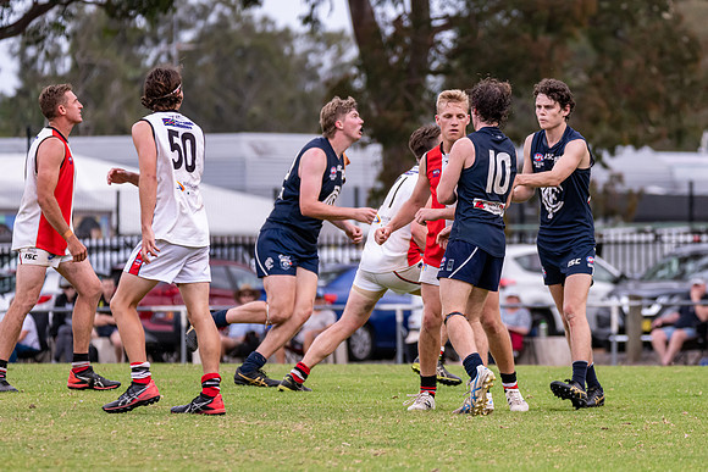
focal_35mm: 366
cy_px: 250
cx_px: 457
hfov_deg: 5.6
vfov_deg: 3.8
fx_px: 7191
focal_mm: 280
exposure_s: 1/1600
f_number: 6.3
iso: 1250
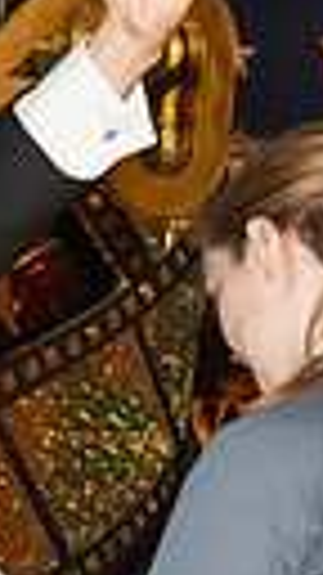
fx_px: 2056
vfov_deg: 15.9
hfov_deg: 8.0
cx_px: -552
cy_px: 353
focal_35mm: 135
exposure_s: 1/125
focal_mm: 28.5
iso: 6400
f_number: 5.6
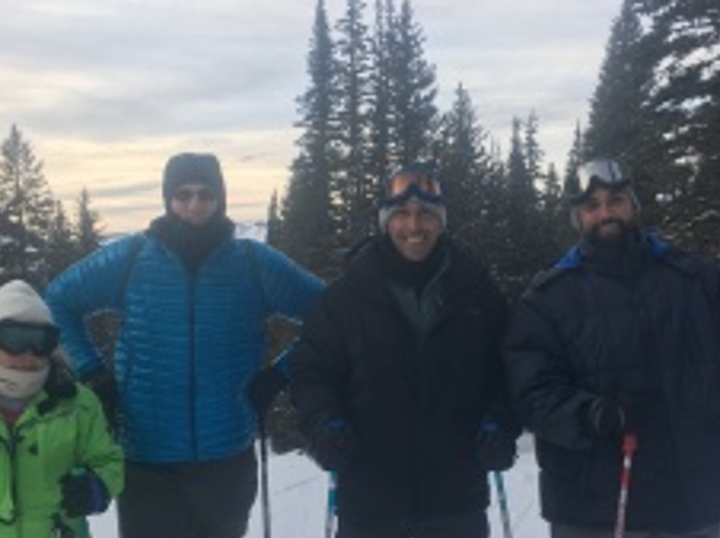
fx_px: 977
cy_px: 372
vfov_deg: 30.5
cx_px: 370
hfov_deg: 40.5
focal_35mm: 47
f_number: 2.2
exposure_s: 1/120
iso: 25
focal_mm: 4.15
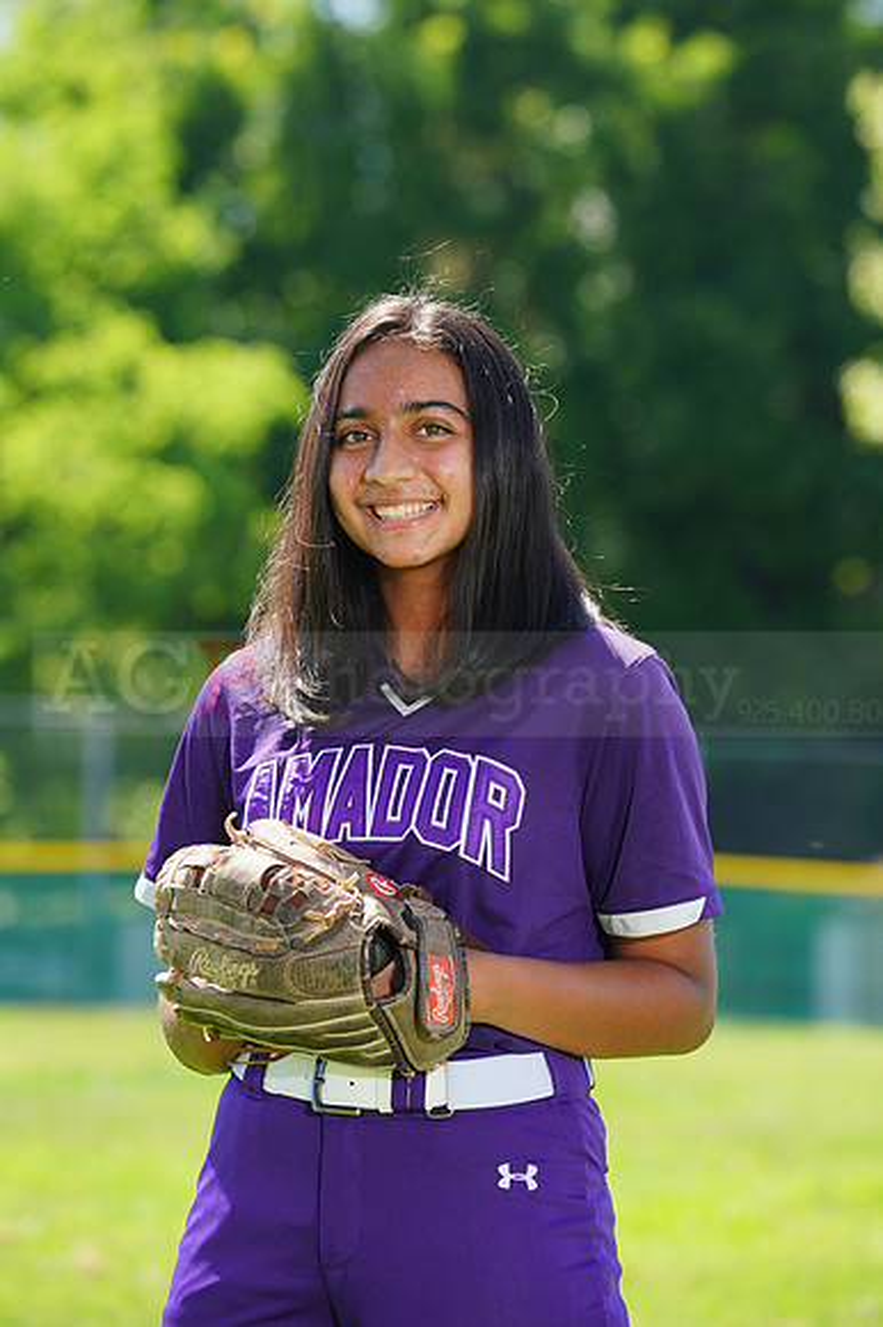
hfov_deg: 4.6
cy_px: 664
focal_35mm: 300
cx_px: 442
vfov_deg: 6.9
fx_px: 11050
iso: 200
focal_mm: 300
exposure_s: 1/125
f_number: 10
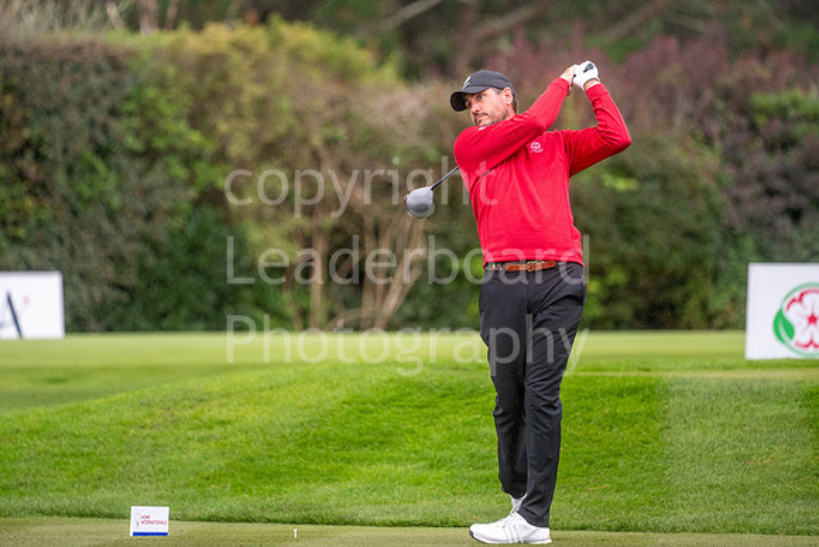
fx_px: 6826
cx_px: 410
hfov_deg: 6.9
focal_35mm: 300
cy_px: 274
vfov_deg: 4.6
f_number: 4.5
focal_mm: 300
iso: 640
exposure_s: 1/1250
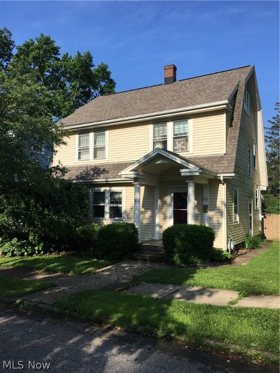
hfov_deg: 48.2
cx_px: 140
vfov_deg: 61.7
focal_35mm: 29
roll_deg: -0.5
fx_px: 313
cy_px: 186
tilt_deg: +3.9
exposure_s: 1/1538
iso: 25
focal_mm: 4.15
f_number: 2.2
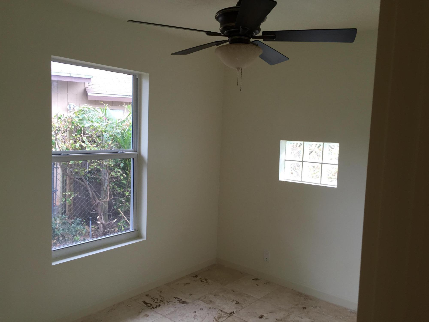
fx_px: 359
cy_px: 161
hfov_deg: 61.7
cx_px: 214
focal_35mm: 29
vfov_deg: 48.2
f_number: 2.2
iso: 40
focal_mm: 4.15
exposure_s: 1/60
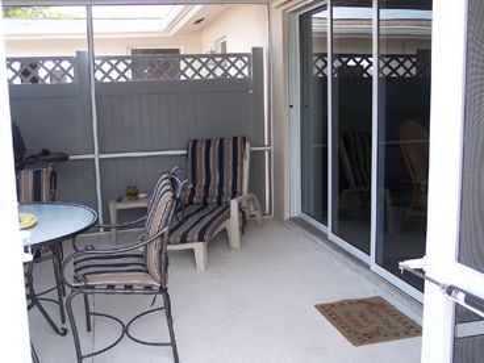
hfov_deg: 49.0
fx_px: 531
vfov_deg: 37.7
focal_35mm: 38
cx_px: 242
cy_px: 182
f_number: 2.8
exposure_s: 1/125
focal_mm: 8
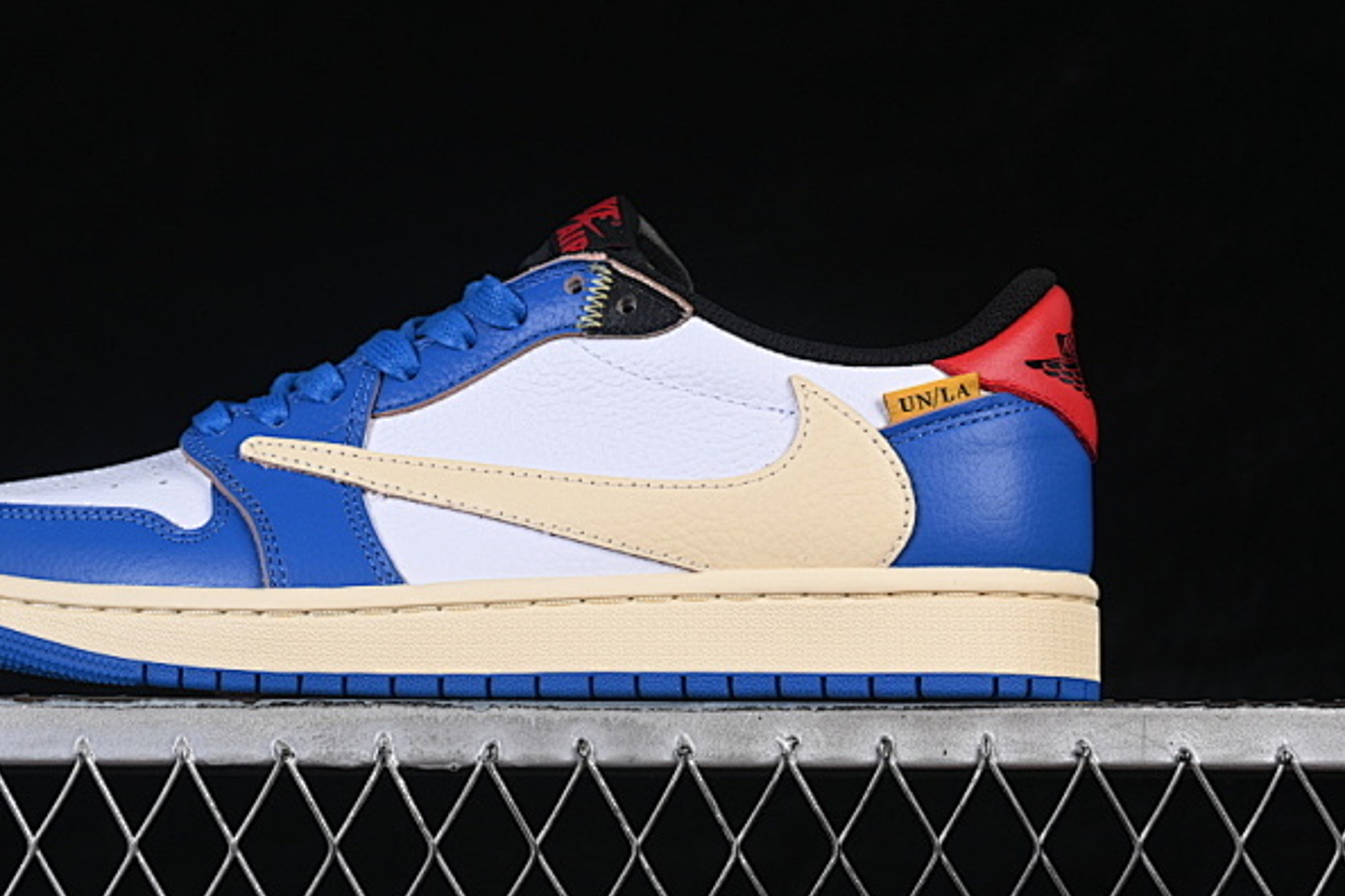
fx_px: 3773
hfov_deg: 20.2
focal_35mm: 101
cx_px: 500
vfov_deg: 13.5
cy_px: 325
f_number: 8
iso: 160
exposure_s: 1/80
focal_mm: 50
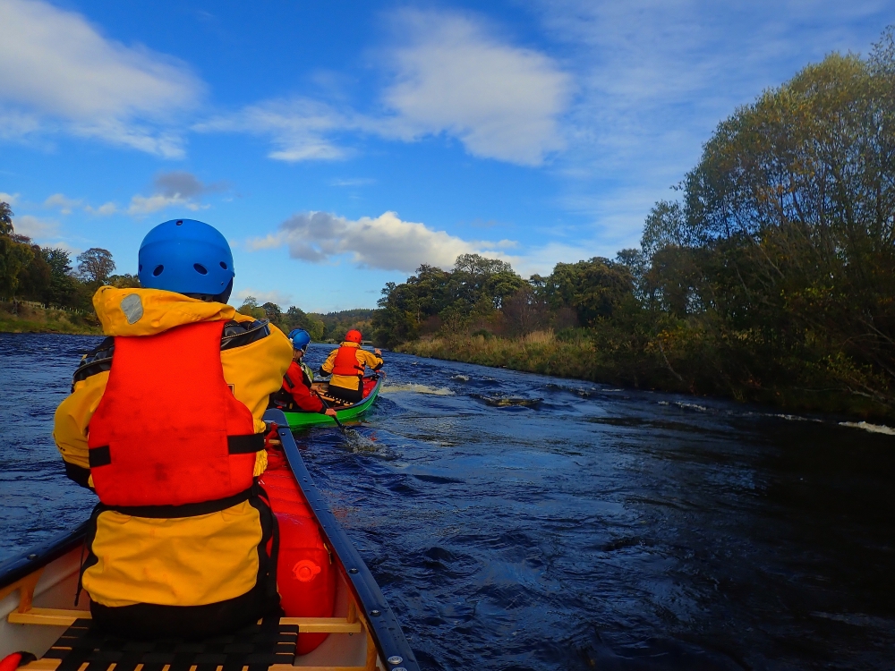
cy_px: 336
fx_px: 646
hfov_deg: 69.4
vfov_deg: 54.9
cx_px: 448
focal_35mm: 25
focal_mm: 4.5
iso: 100
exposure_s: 1/160
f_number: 8
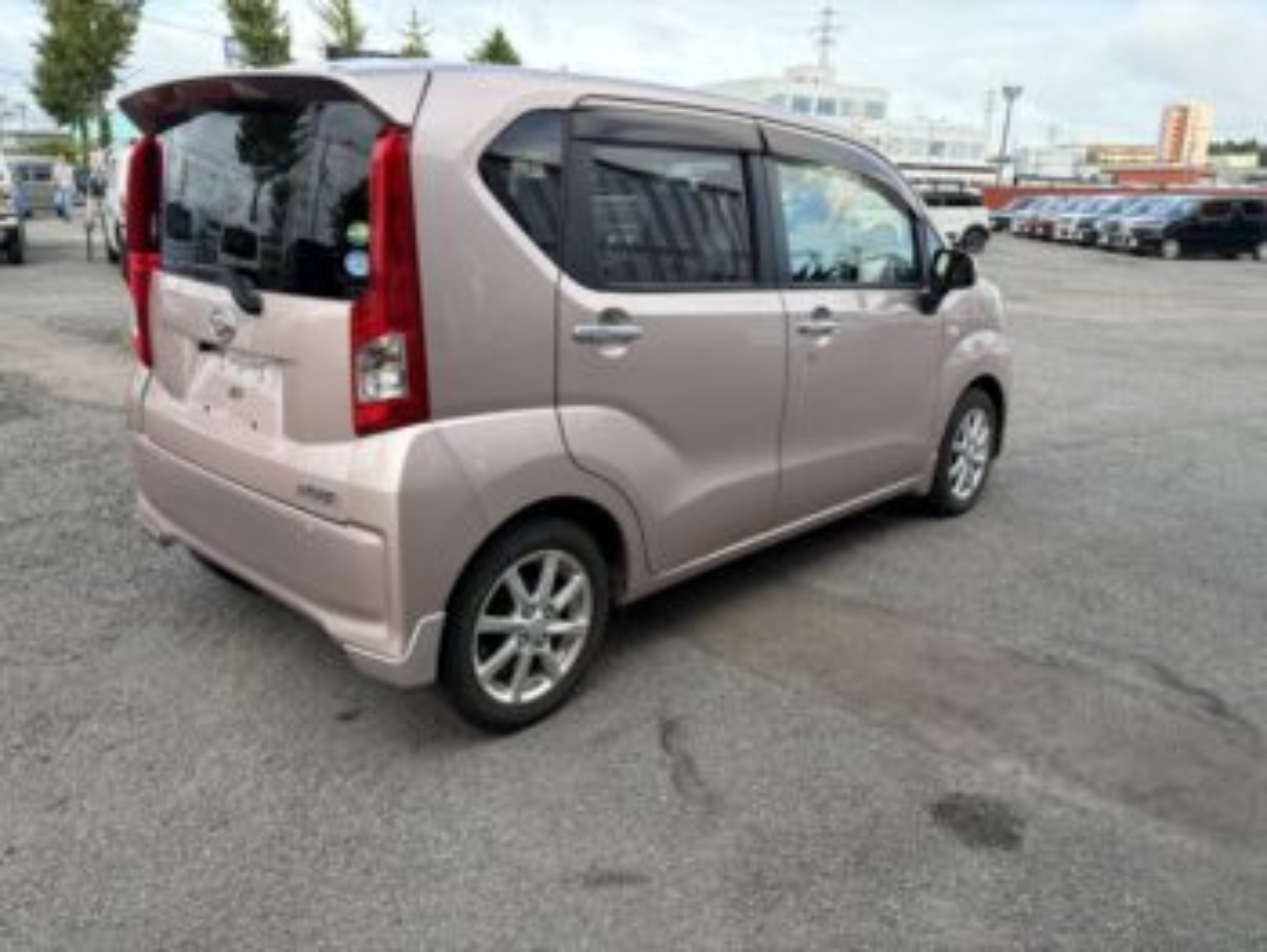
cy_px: 476
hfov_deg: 67.3
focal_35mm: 26
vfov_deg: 53.1
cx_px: 634
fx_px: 952
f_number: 1.6
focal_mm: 5.96
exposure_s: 1/773
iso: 64
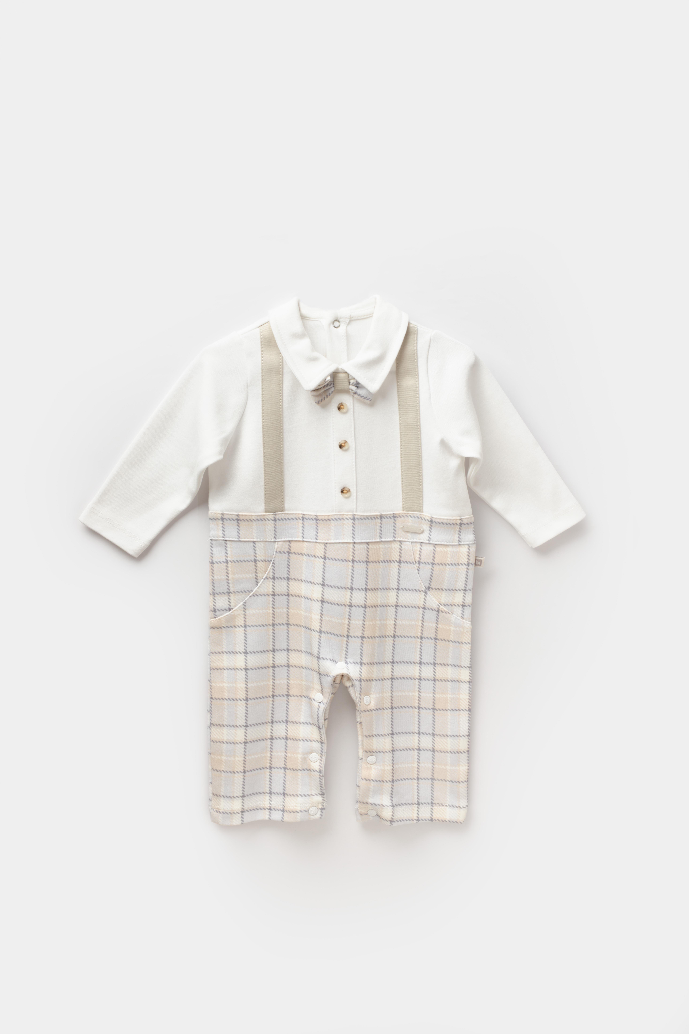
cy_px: 517
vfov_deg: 38.9
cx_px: 344
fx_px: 1464
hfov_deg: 26.5
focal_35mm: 51
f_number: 13
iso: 125
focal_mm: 34.3
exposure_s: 1/125
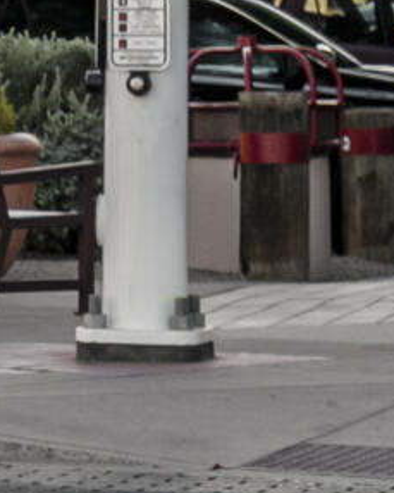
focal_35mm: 492
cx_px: -1710
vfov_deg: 3.9
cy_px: -127
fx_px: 7168
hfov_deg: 2.9
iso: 100
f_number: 5.6
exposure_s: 1/80
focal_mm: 60
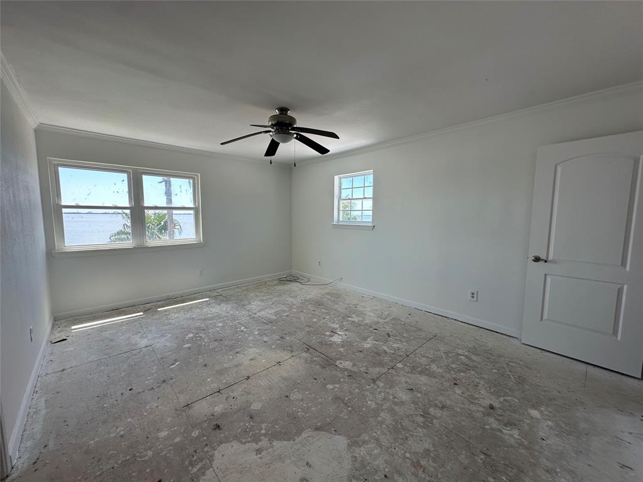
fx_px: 260
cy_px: 241
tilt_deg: -6.1
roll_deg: -0.6
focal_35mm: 14
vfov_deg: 85.7
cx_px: 322
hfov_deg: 102.1
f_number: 2.2
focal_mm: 2.22
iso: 40
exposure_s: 1/198
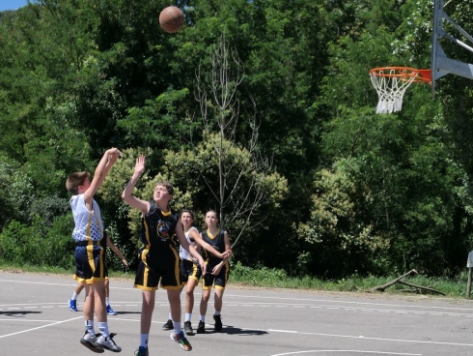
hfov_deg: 31.2
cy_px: 269
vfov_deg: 23.4
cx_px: 231
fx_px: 848
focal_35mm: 62
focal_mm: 12.8
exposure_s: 1/1600
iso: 125
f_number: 3.5
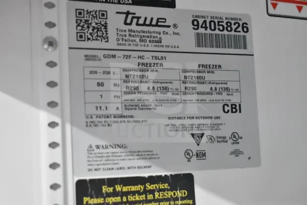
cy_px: 102
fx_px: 576
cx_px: 154
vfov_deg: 20.2
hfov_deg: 29.9
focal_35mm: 68
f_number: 5
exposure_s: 1/80
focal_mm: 45
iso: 16000
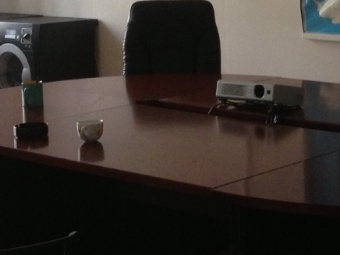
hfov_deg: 18.4
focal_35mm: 106
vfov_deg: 13.8
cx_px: 279
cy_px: 24
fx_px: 1041
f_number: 2.4
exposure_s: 1/20
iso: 200
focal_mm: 4.13
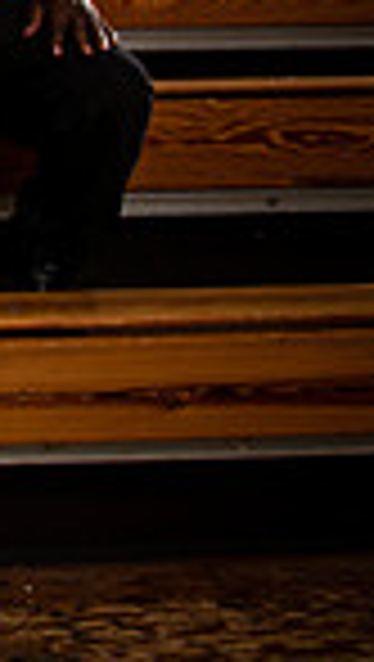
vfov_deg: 20.1
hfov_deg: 9.0
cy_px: -115
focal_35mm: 100
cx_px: -852
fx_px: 1758
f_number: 5.6
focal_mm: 24
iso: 100
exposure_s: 1/200
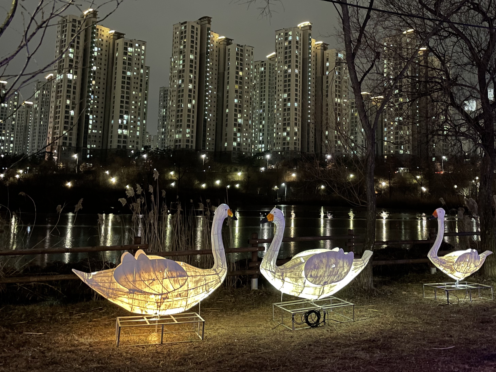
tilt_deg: +7.6
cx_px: 316
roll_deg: -0.6
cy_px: 126
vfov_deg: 39.2
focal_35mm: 36
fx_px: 516
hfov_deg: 50.7
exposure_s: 1/12
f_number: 1.6
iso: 500
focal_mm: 4.2
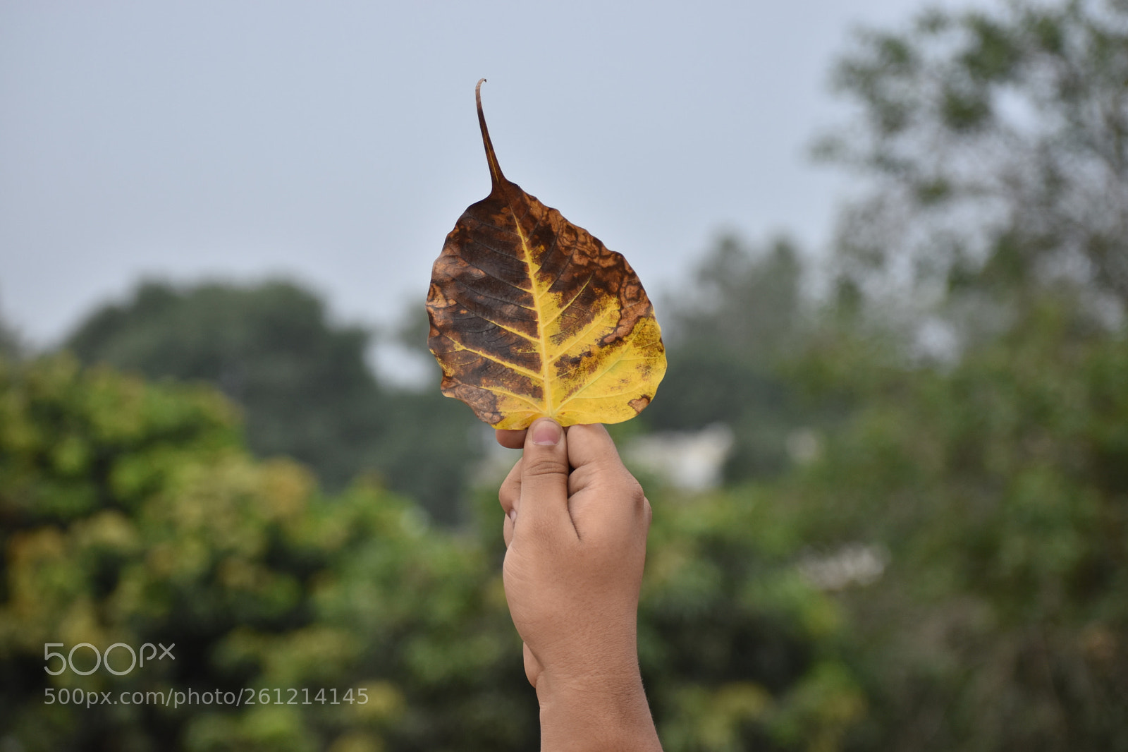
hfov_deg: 17.5
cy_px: 376
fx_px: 3665
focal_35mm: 117
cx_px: 564
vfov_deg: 11.7
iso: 450
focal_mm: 78
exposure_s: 1/250
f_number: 4.8
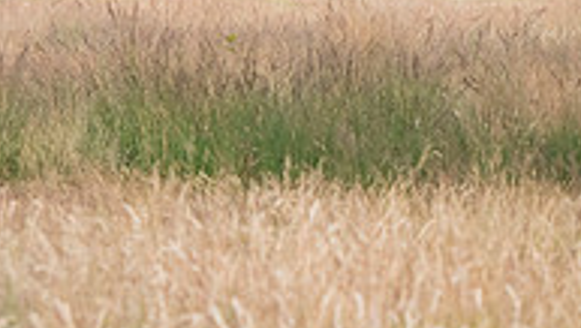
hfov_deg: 4.4
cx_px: 536
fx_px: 7633
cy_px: -230
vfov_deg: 2.5
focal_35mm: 495
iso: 800
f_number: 5
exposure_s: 1/1600
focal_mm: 105
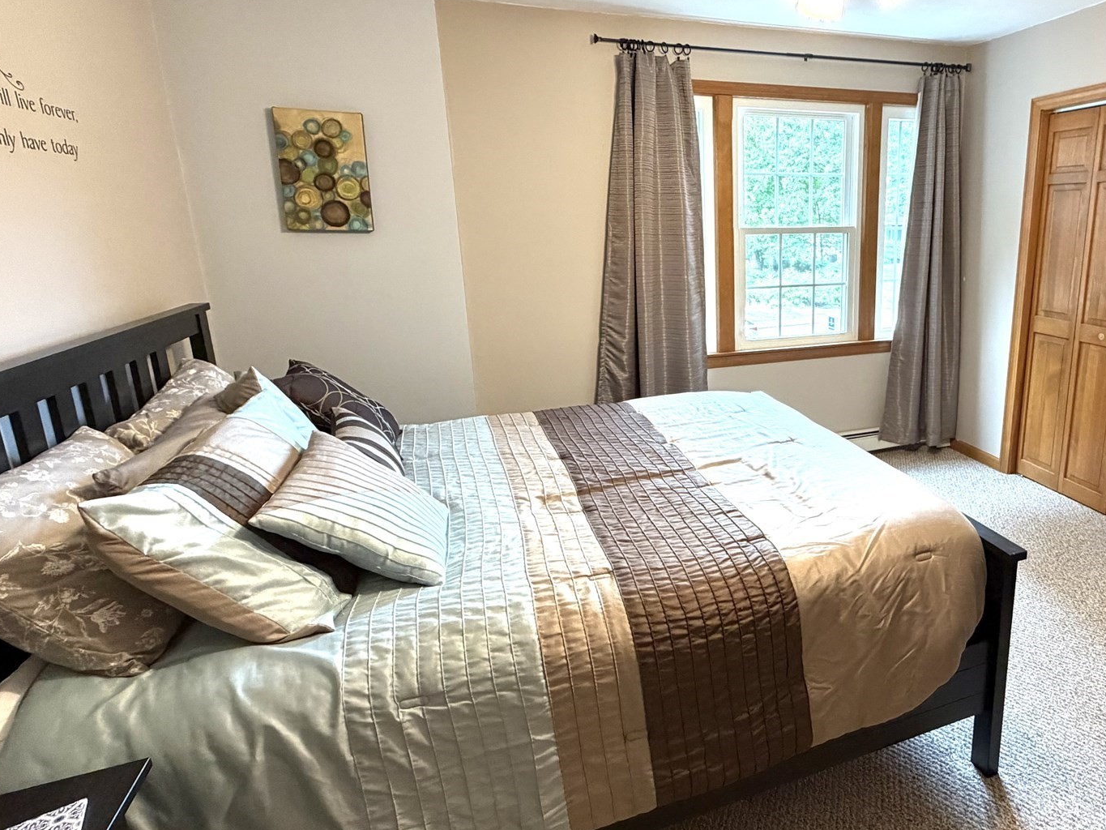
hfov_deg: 76.4
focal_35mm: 21
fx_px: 671
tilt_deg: -12.7
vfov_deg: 63.3
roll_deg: +0.3
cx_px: 741
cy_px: 367
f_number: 2.2
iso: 320
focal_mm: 2.22
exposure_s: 1/60
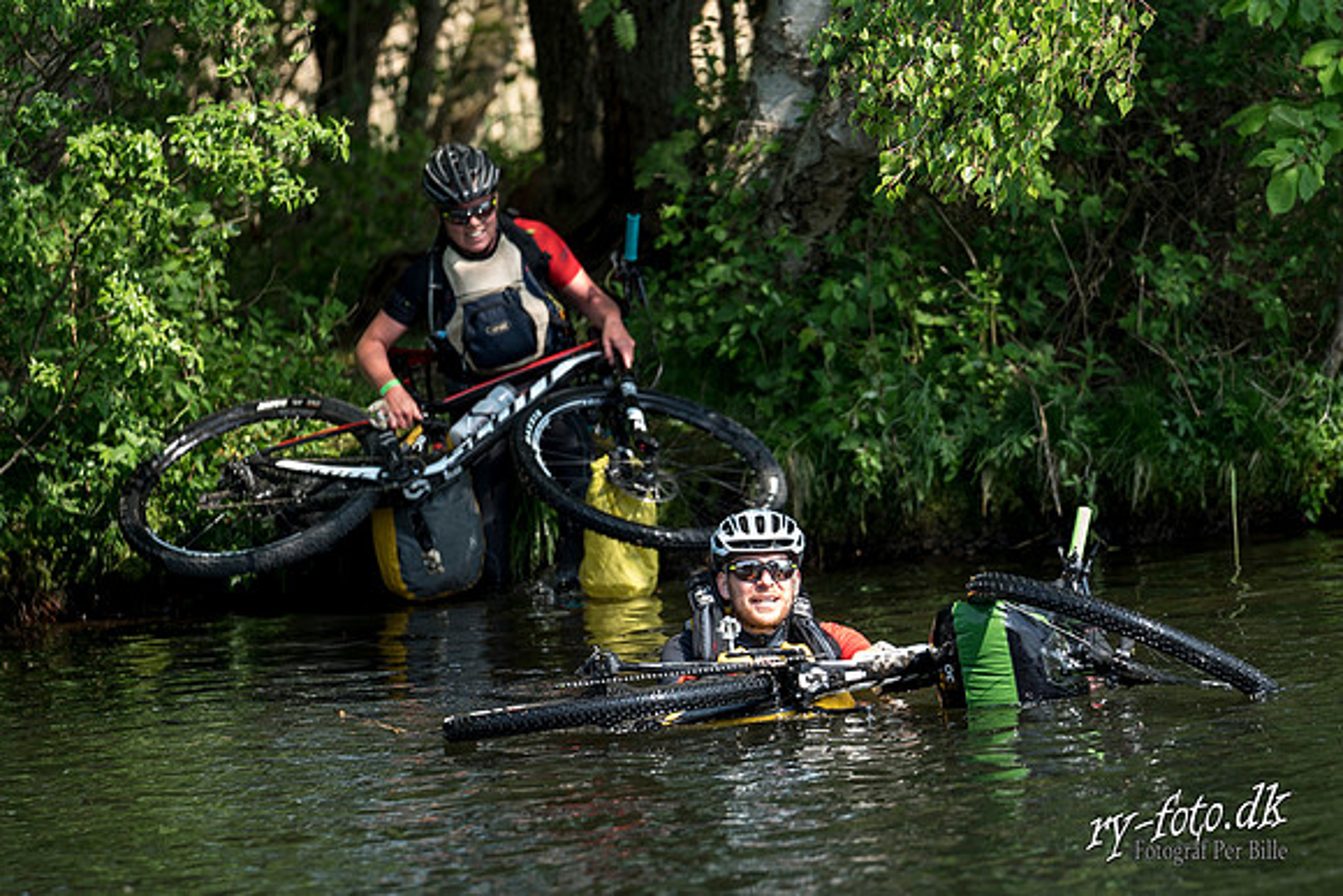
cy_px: 493
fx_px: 11910
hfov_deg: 6.5
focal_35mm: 319
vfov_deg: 4.3
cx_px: 787
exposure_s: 1/1600
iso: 500
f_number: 2.8
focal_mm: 200
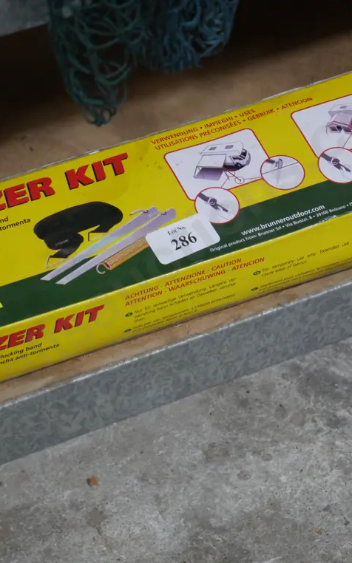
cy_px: 283
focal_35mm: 114
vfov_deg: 18.3
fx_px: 1750
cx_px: 138
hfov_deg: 11.5
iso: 1250
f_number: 5.6
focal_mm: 40
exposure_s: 1/100
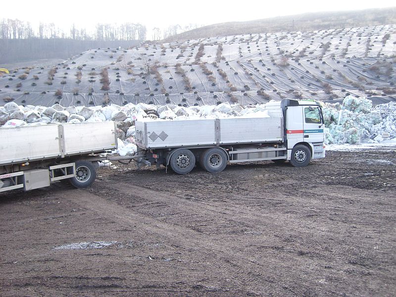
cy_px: 148
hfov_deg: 52.6
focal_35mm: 35
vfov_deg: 40.7
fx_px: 400
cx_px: 198
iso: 50
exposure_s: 1/168
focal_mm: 5.8
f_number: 2.8
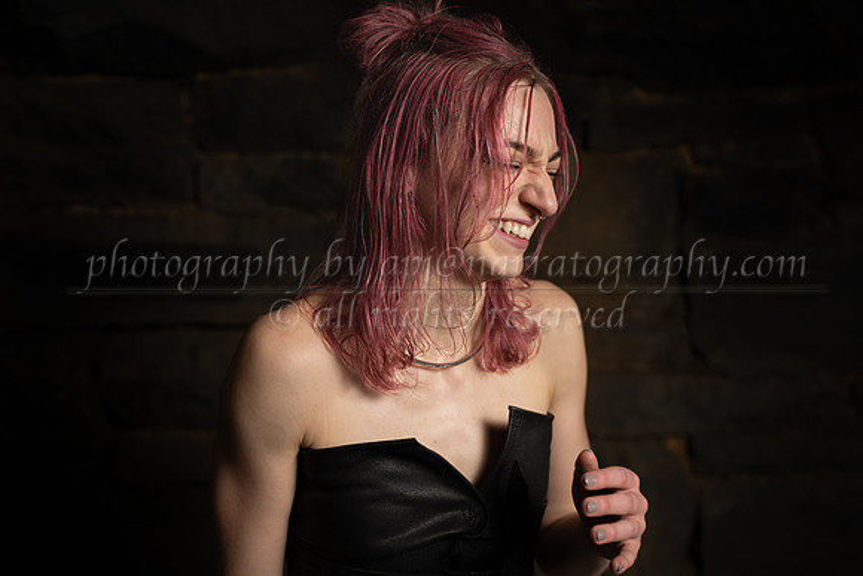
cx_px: 432
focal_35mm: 43
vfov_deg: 31.2
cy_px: 288
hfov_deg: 45.4
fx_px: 1031
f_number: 2.8
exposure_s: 1/400
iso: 400
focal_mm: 43
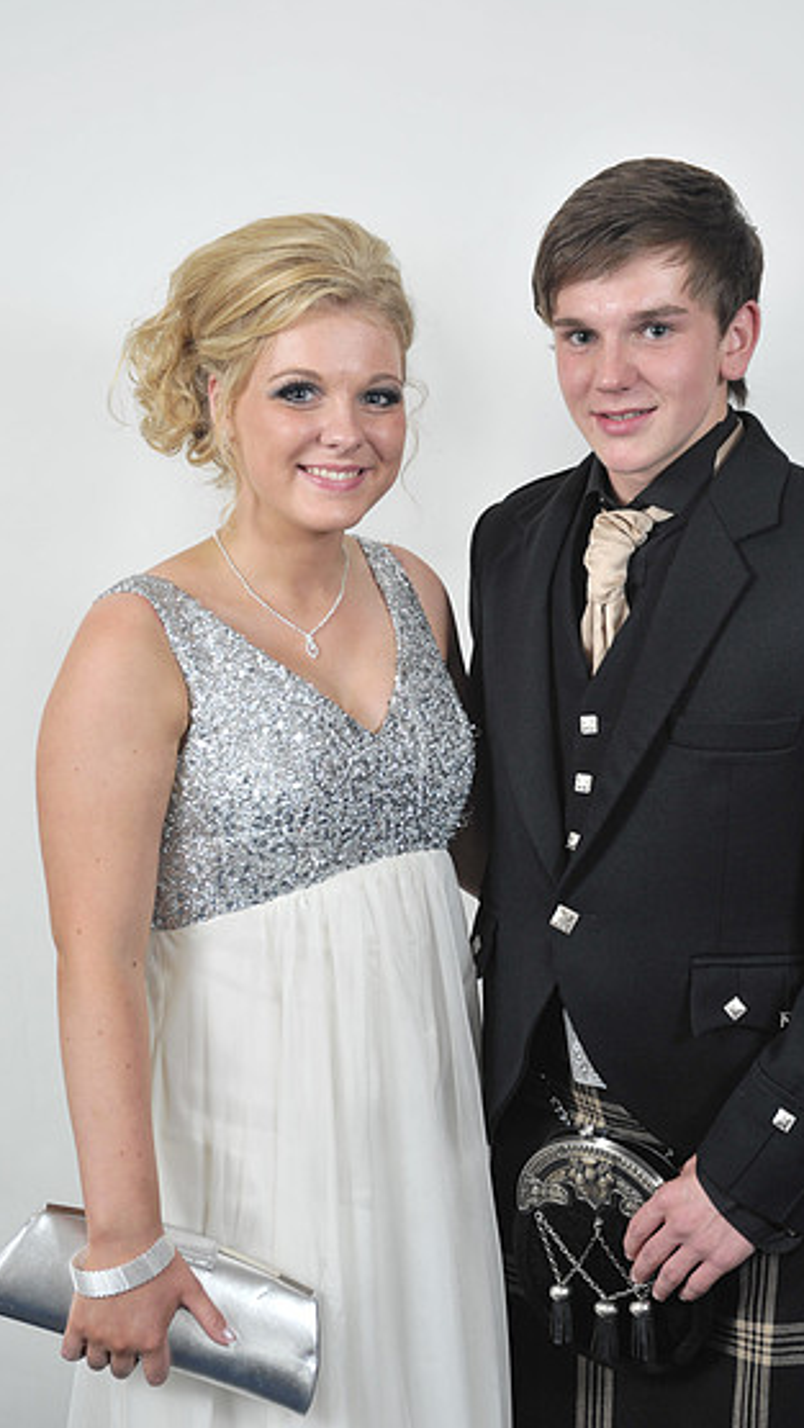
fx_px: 2689
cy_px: 693
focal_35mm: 71
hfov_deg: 17.0
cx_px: 485
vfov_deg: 29.7
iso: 1000
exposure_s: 1/160
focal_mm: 65
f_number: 7.1
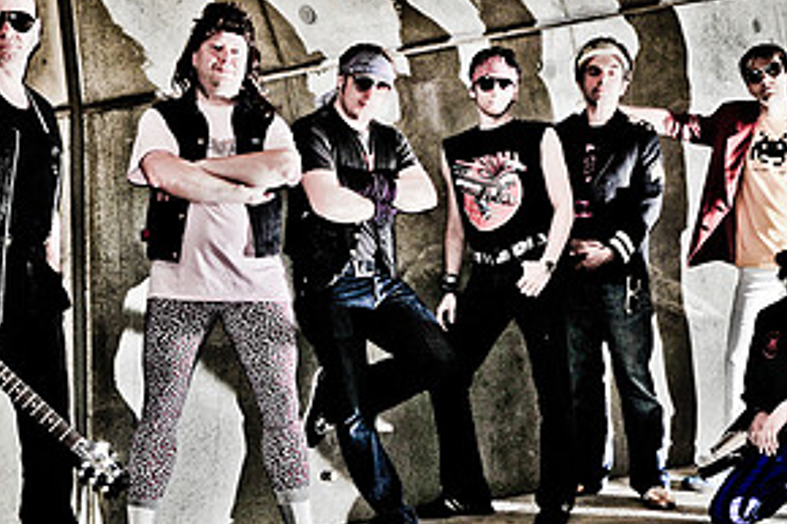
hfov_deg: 32.4
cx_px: 380
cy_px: 269
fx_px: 1355
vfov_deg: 21.9
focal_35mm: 62
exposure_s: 1/80
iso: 640
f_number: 10
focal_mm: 31
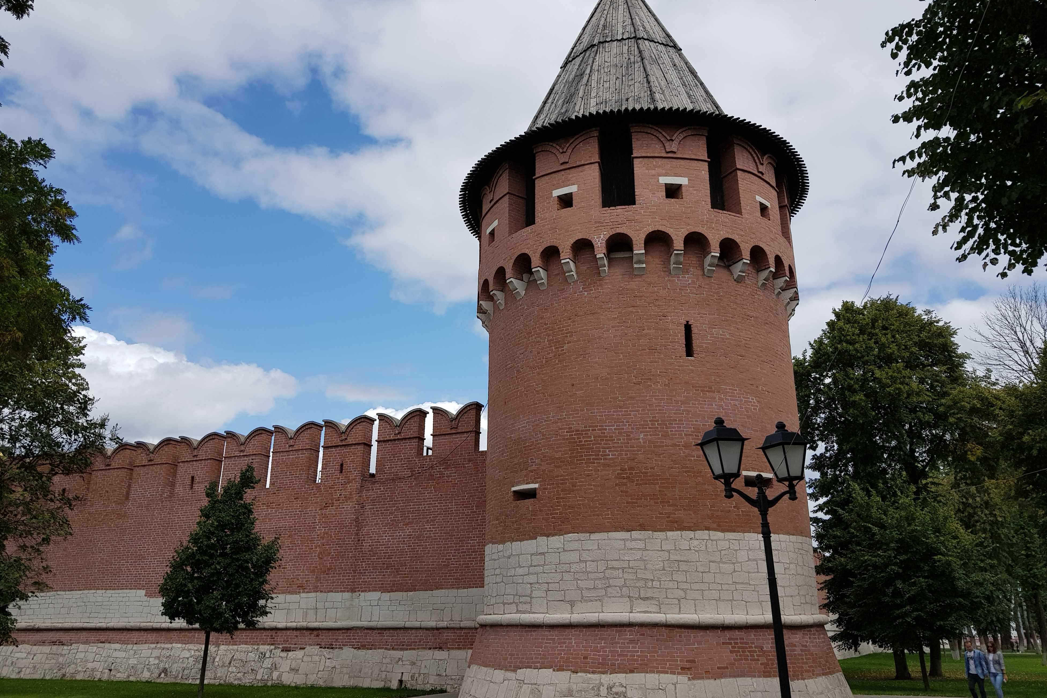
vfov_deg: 46.3
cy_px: 297
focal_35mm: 28
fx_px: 814
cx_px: 542
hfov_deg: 65.5
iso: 40
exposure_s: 1/2904
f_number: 1.7
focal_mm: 4.3
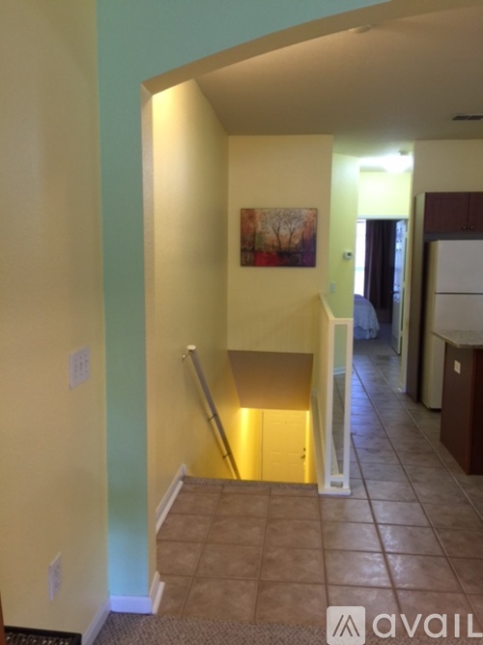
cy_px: 322
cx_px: 242
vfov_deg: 61.7
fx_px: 540
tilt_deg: -6.4
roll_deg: -0.8
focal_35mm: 29
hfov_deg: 48.2
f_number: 2.2
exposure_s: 1/15
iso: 50
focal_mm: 4.15
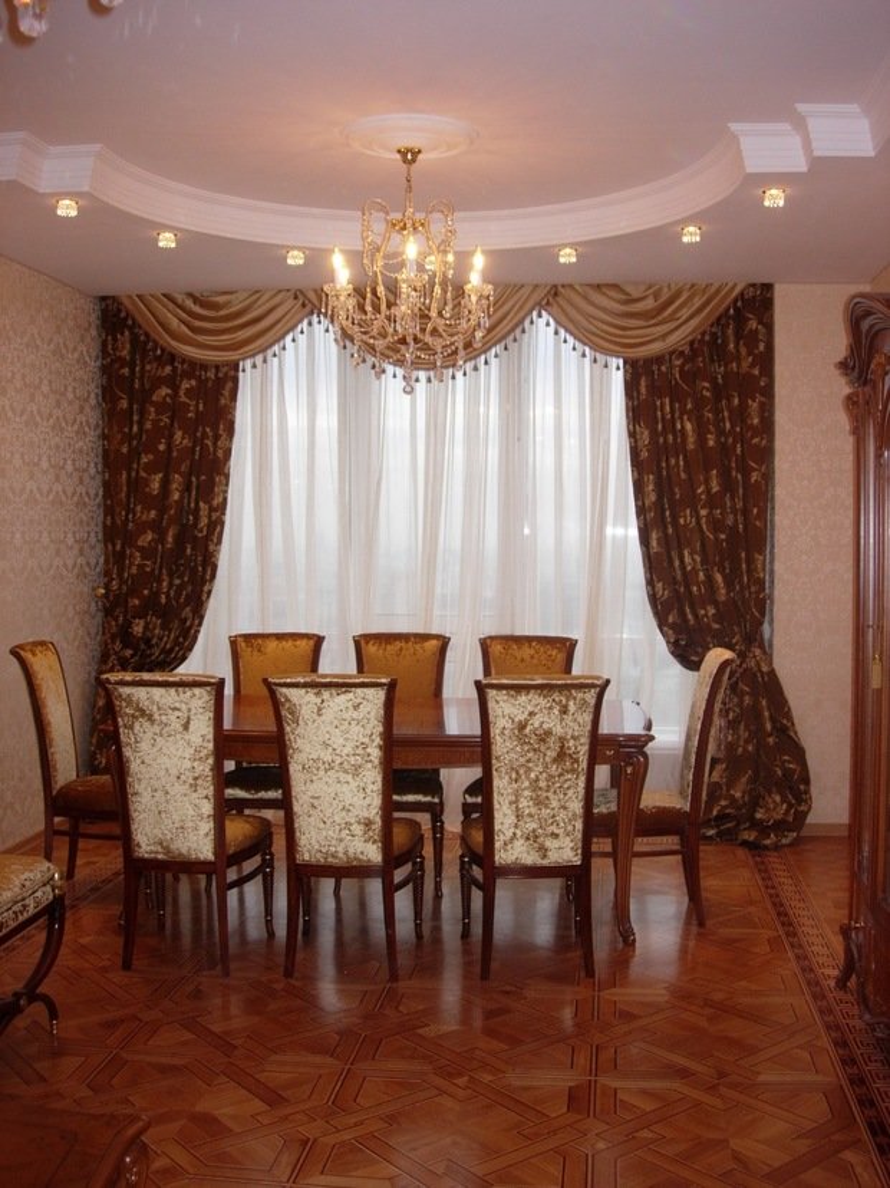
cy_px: 594
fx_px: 1303
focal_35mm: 38
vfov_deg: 49.0
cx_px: 445
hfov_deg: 37.7
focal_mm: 7.8
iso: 79
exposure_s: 1/80.6
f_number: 2.8
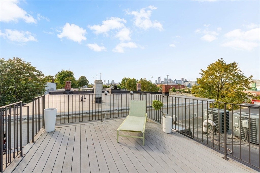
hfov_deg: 104.3
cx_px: 130
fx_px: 101
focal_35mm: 14
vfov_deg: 81.1
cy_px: 86
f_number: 8
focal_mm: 14
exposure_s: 1/400
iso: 100
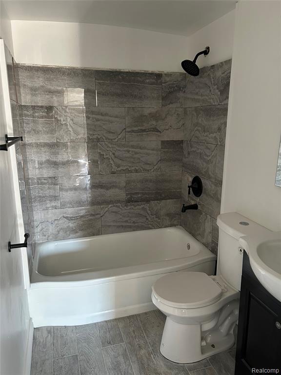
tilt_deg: -13.6
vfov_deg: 67.3
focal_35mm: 26
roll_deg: +0.7
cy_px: 188
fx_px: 281
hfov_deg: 53.1
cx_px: 140
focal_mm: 5.7
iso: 320
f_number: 1.5
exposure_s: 1/60
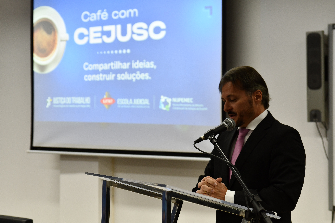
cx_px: 168
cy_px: 112
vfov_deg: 14.7
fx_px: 865
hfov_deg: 21.9
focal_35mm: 93
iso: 720
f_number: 2.8
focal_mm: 62
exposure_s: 1/250
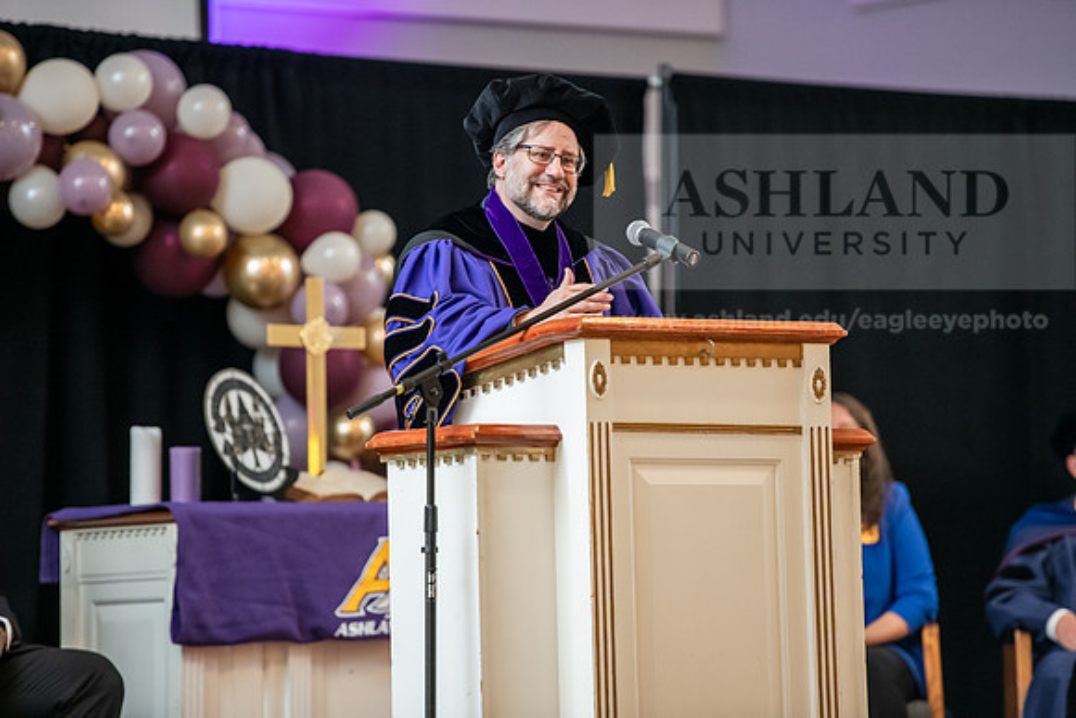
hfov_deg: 10.8
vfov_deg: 7.2
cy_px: 359
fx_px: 5680
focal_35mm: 190
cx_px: 538
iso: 2500
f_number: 3.2
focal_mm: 190
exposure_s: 1/200
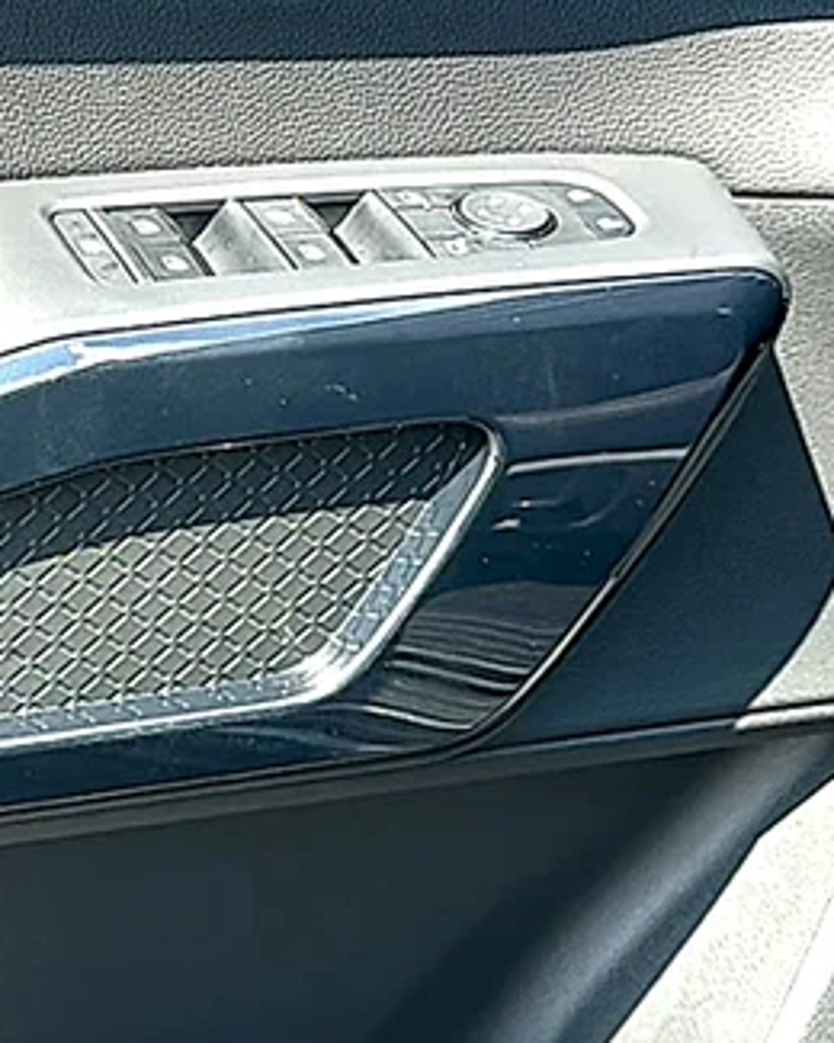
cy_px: 287
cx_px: -157
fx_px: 2592
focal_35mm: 84
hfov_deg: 17.5
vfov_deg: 22.6
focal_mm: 6.86
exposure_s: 1/594
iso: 80
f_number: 1.78
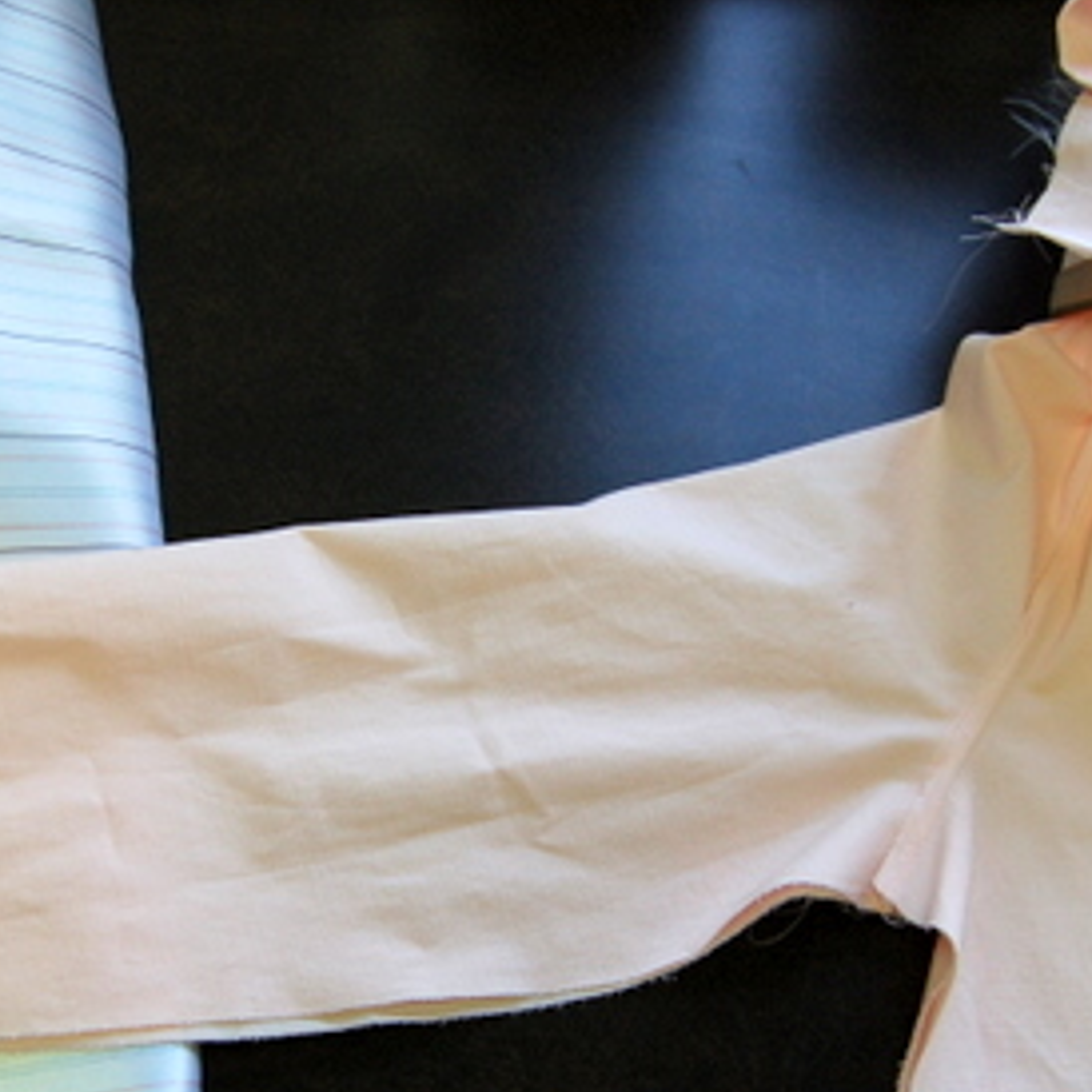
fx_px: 1889
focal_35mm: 53
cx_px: 478
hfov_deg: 32.2
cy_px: 703
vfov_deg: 32.0
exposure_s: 1/100
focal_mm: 19
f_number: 5
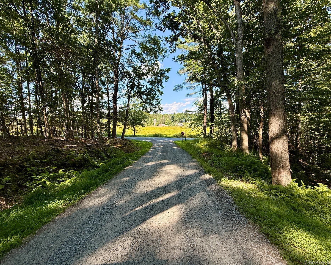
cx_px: 159
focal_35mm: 15
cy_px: 130
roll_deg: +3.4
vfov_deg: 84.0
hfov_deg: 96.7
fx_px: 147
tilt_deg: -1.1
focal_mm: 2.22
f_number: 2.2
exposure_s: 1/479
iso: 64
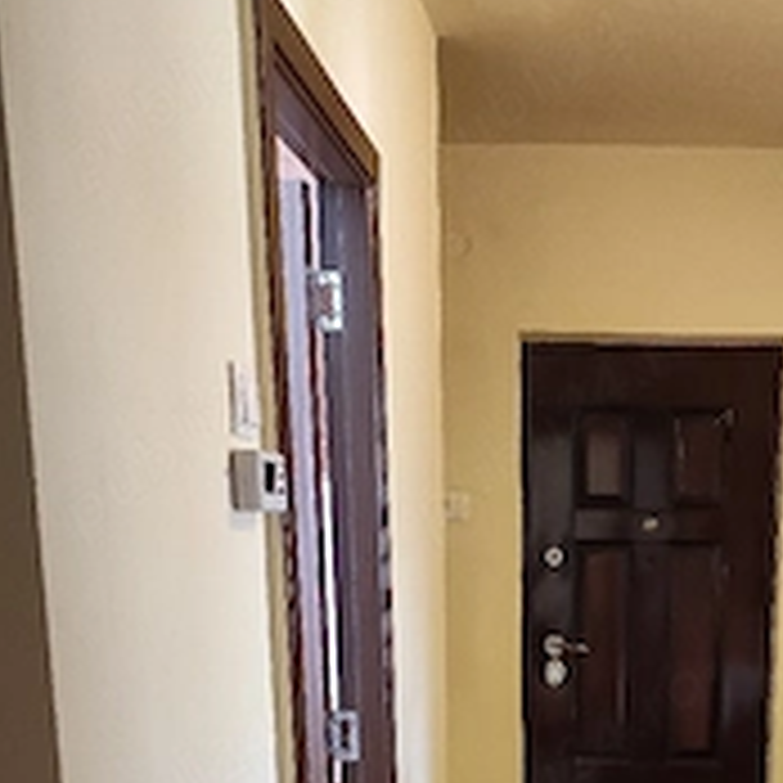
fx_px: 1305
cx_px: 648
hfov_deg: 32.3
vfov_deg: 30.4
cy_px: 830
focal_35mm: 51
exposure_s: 1/33
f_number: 1.89
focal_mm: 5.43
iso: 1248
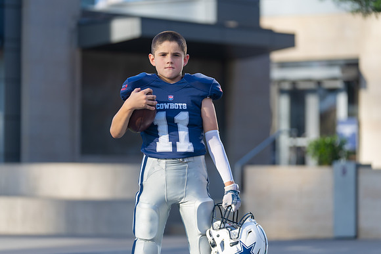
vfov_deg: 9.3
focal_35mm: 148
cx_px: 190
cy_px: 127
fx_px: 1562
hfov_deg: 13.9
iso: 100
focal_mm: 138
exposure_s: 1/640
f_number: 2.8
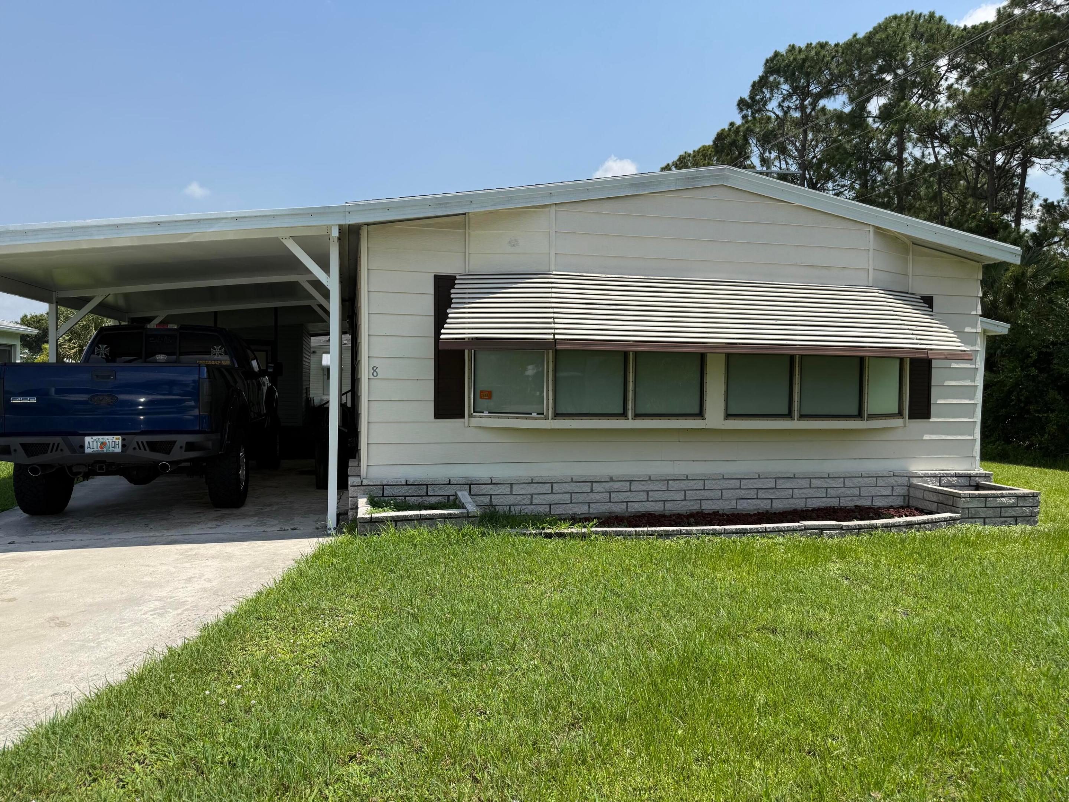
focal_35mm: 24
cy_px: 401
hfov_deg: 71.6
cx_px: 534
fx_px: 741
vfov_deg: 56.8
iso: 80
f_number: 1.78
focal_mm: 6.76
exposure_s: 1/4167
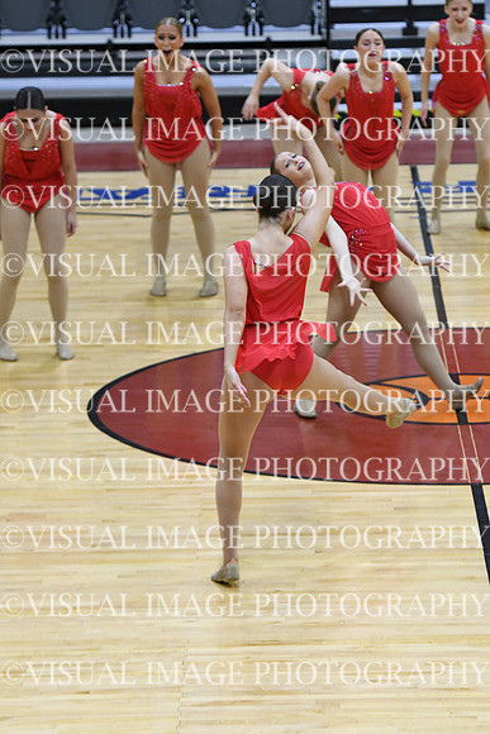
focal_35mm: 180
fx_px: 3673
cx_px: 245
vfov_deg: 11.4
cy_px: 367
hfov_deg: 7.6
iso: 4000
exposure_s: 1/400
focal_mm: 120
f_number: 3.5
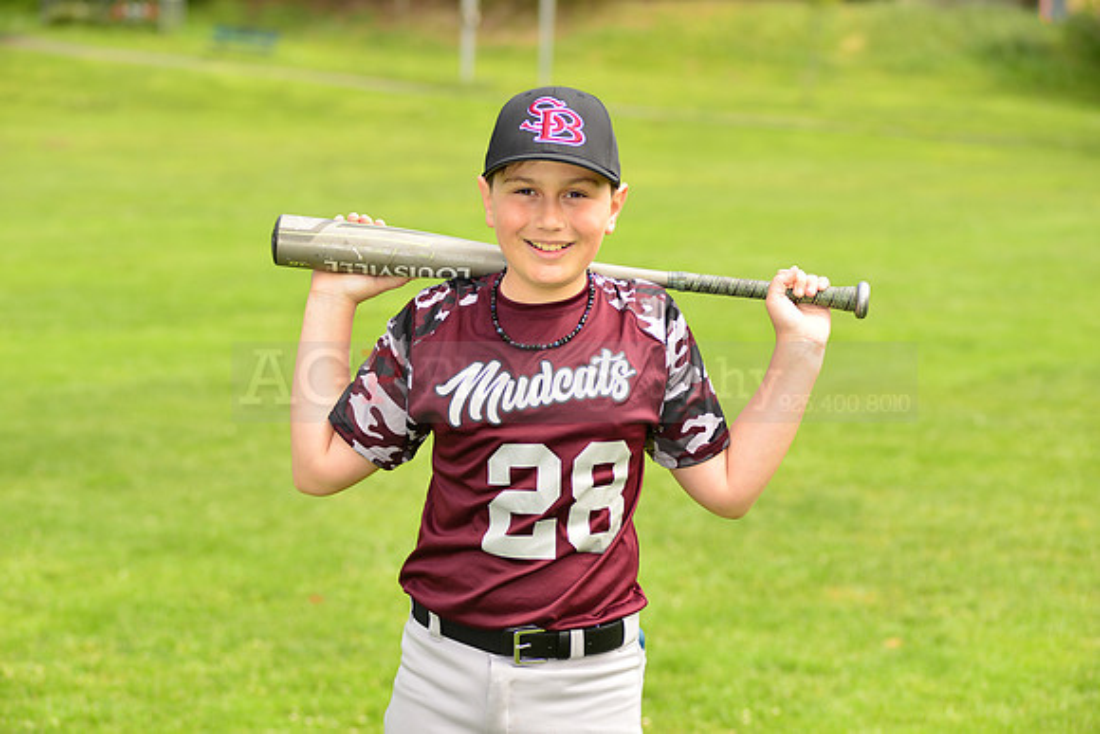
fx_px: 3056
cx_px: 550
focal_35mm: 100
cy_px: 367
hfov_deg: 20.4
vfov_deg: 13.7
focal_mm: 100
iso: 100
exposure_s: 1/250
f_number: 5
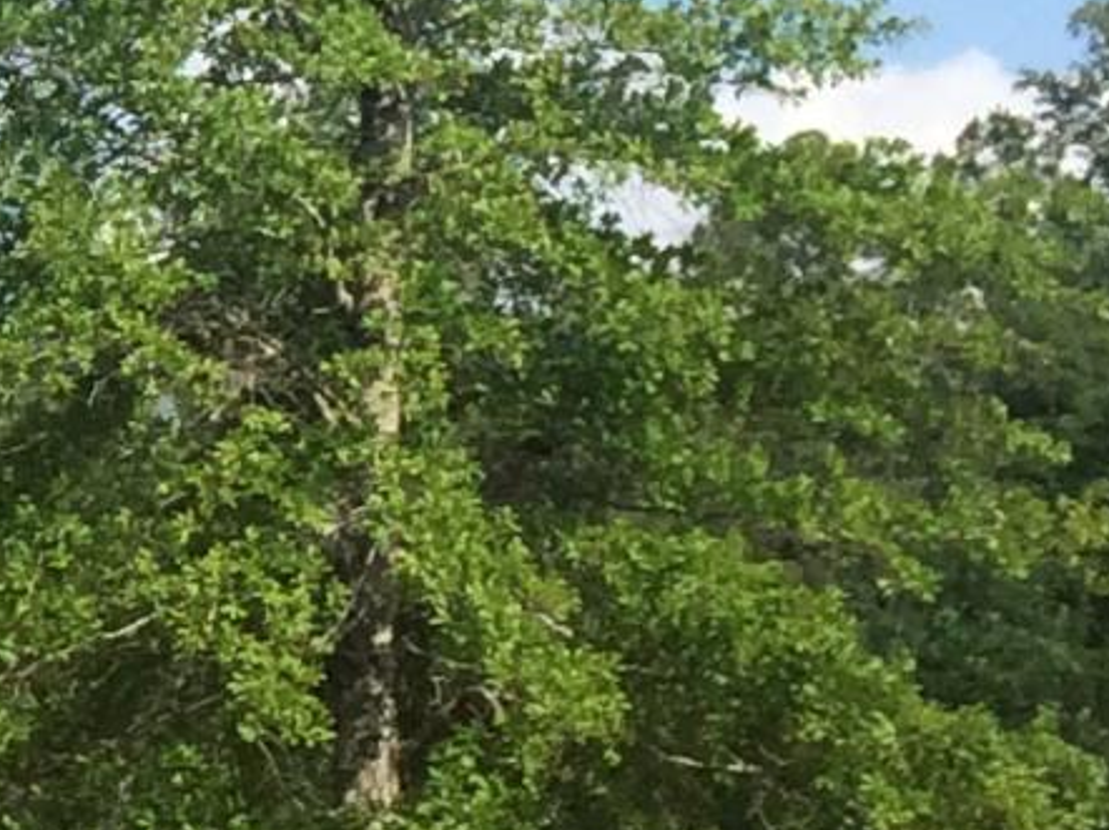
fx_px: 6308
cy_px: 594
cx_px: -2017
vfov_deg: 7.5
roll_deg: +0.0
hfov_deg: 8.6
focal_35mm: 197
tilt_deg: +0.5
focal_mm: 4.15
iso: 32
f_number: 2.2
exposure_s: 1/2053
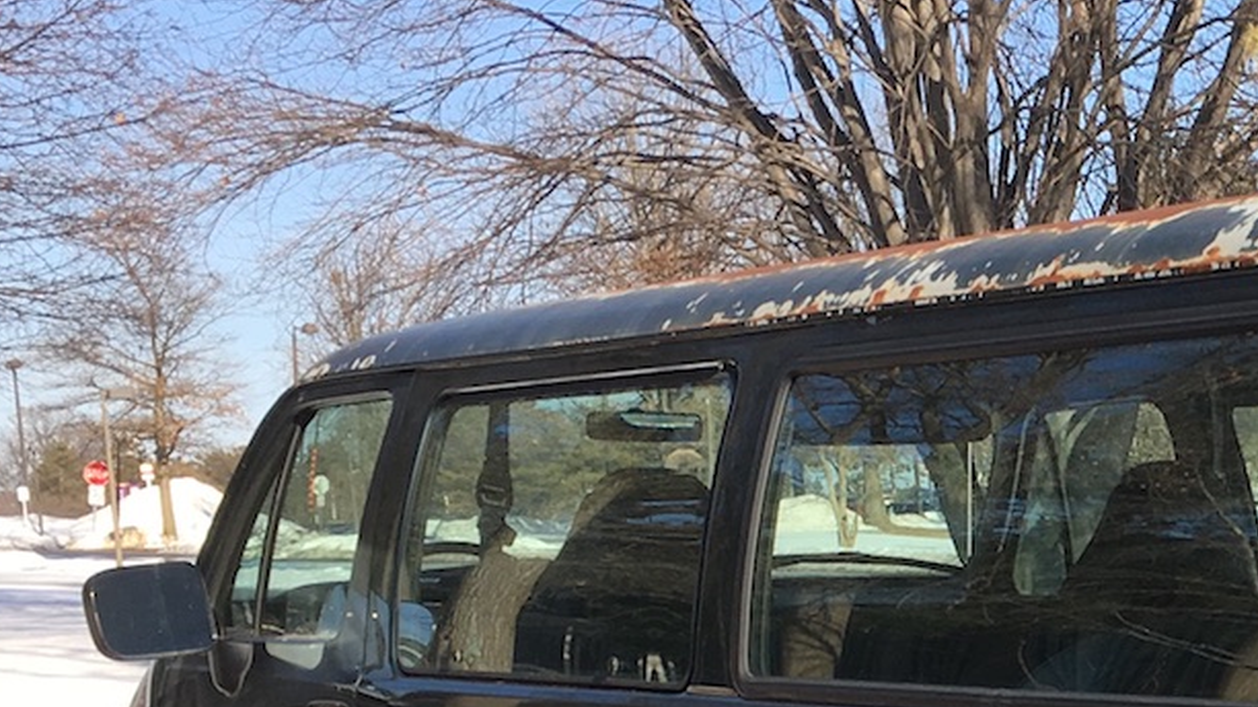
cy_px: 855
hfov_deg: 21.3
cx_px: 1523
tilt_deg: -4.7
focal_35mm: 93
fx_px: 3102
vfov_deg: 12.7
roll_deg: +2.2
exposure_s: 1/699
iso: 25
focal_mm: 4.15
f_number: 2.2
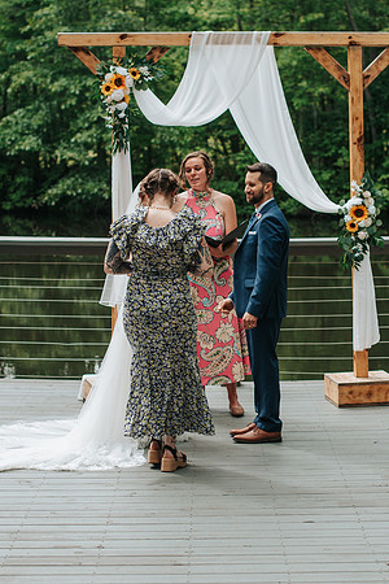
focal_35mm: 90
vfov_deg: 22.6
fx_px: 1458
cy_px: 296
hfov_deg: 15.2
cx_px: 221
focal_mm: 50
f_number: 2.8
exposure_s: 1/400
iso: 100
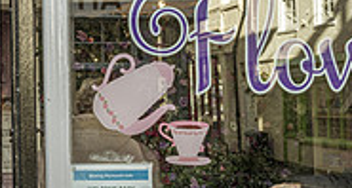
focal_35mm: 90
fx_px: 830
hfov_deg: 23.1
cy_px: 62
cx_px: 8
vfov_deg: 12.9
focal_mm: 24
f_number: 2.8
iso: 100
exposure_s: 1/160
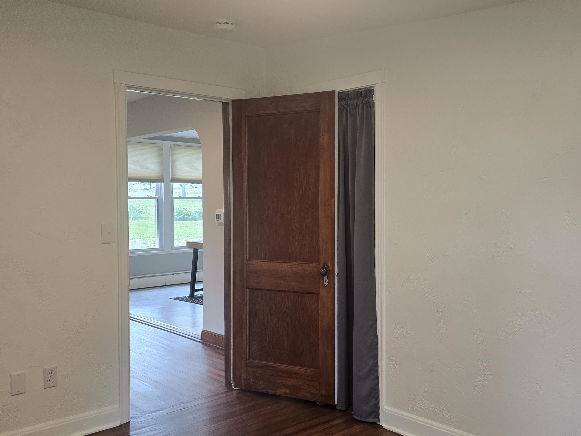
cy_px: 231
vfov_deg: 41.8
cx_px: 306
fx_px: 571
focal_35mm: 34
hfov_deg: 53.9
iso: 200
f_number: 1.7
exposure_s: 1/120
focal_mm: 6.3
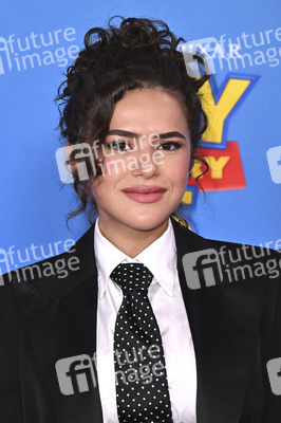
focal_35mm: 116
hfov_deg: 11.8
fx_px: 1360
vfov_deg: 17.7
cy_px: 212
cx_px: 140
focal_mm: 116
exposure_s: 1/250
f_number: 6.3
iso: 1250
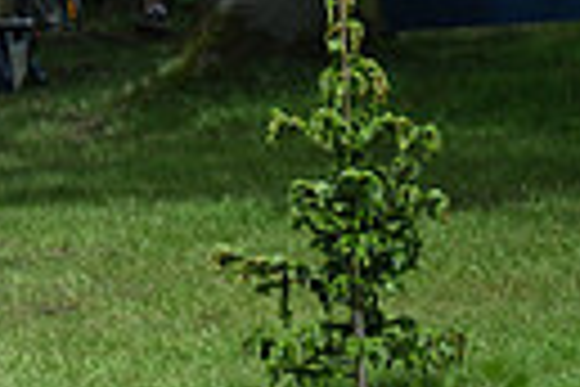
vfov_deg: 1.5
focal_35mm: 899
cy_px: 362
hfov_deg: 2.3
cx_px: -670
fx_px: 14483
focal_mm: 200
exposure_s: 1/1250
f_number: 3.5
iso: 200
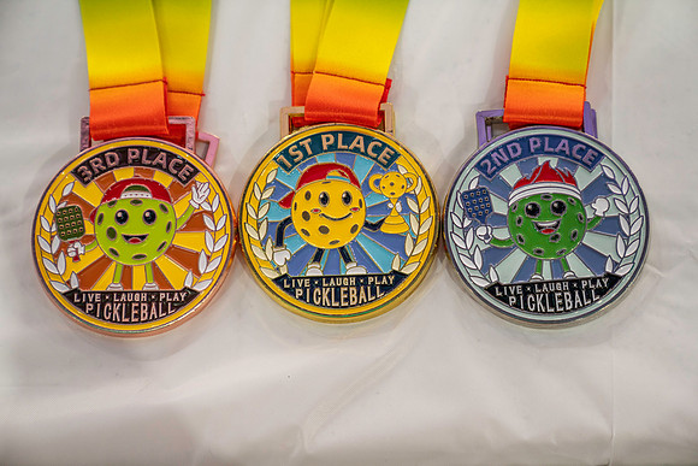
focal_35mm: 70
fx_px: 1357
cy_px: 233
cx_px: 349
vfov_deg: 19.5
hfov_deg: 28.8
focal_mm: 70
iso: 1000
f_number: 3.5
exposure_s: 1/160
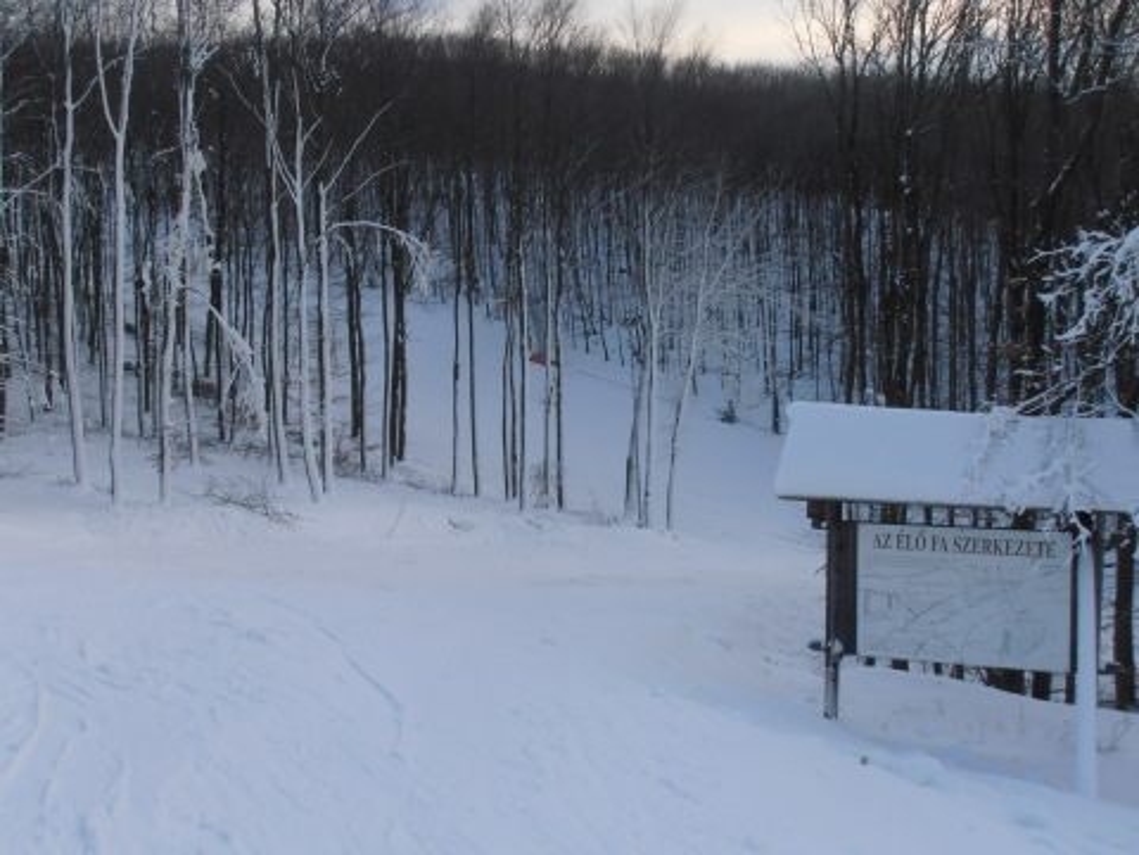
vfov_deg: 32.9
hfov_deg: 42.9
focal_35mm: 44
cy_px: 428
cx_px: 570
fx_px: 1448
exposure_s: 1/50
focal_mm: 7.87
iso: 80
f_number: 11
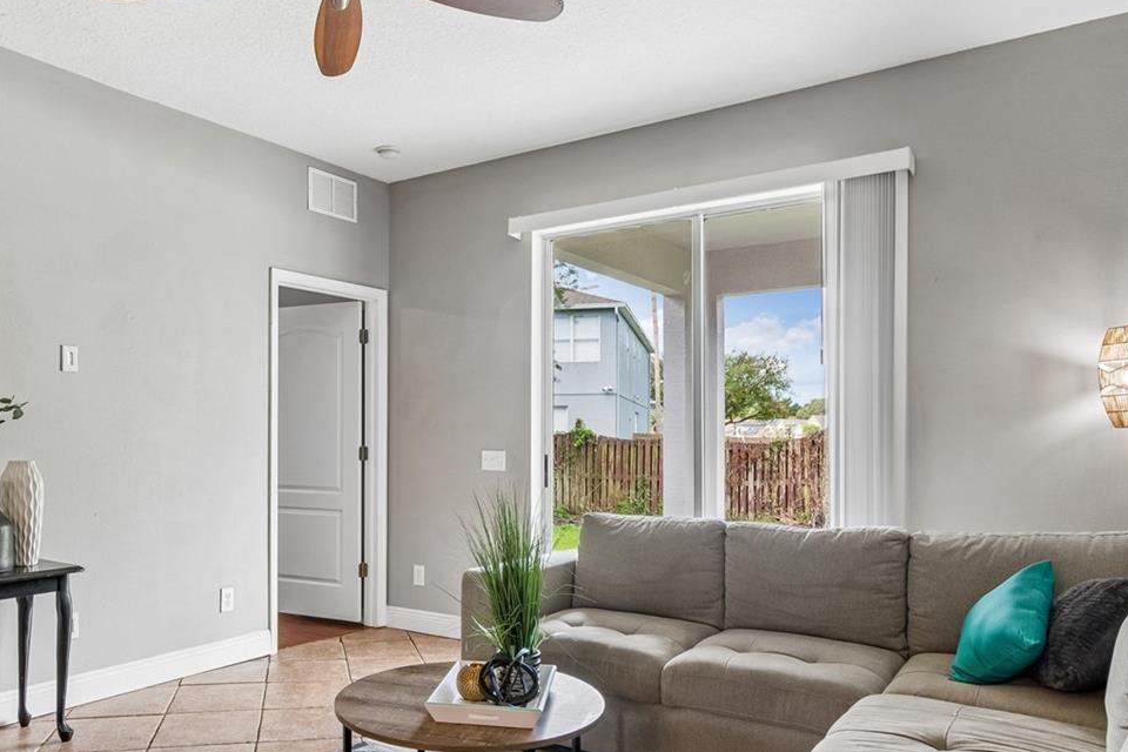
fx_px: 783
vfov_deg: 51.3
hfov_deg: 70.7
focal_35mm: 25
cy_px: 370
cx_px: 448
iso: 100
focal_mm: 10
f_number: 7.1
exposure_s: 1/10
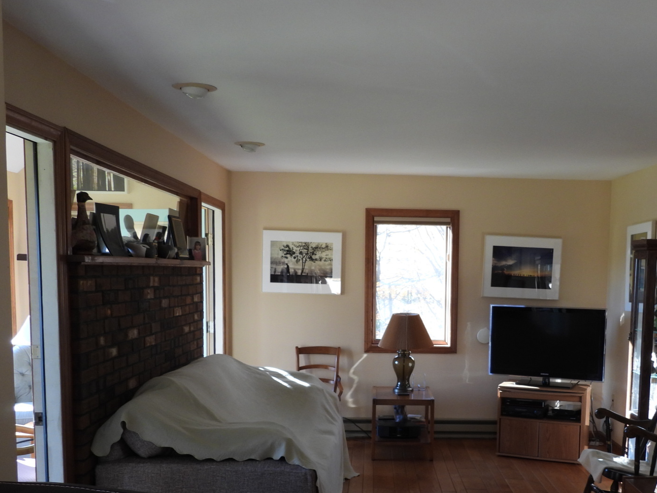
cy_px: 352
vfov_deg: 36.2
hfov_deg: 47.4
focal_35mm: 39
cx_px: 411
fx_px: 740
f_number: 2.8
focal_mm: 4.3
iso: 110
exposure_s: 1/30
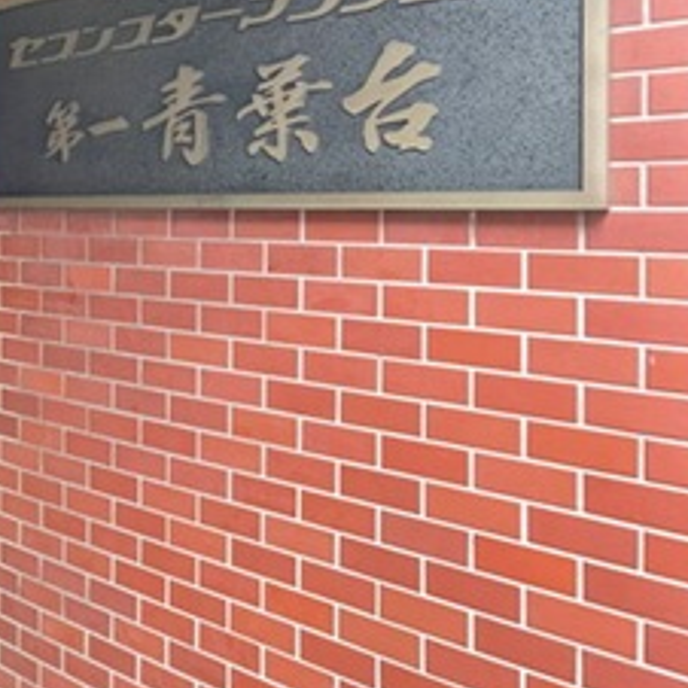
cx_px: -137
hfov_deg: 36.5
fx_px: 787
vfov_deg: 46.3
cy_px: 213
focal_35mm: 35
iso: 800
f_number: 2.4
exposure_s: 1/60
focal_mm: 1.54
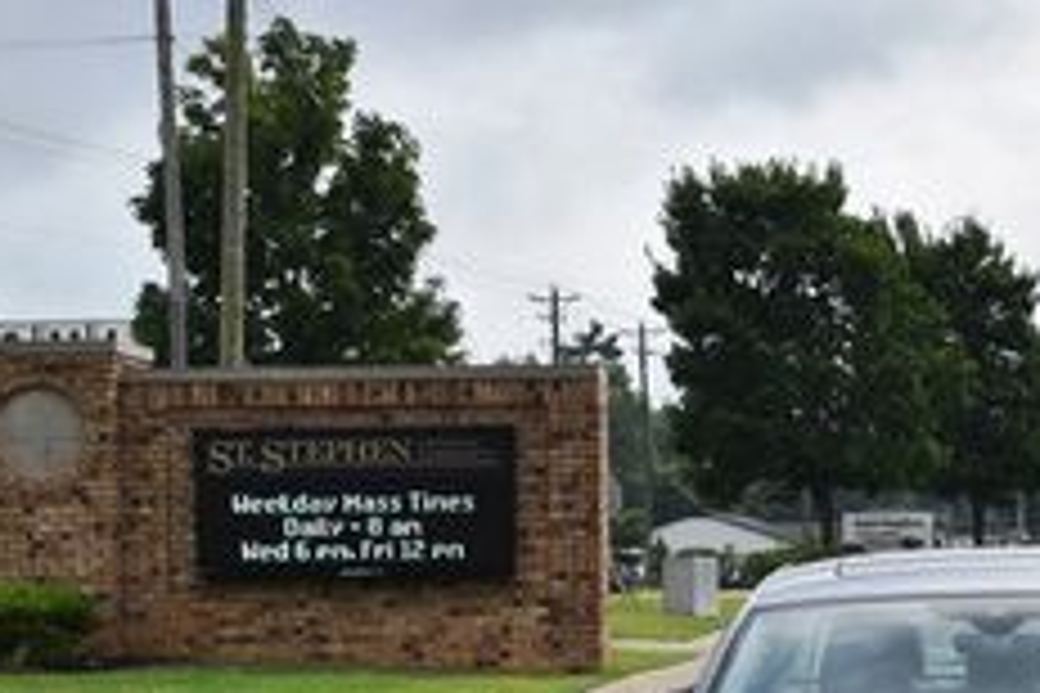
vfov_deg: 9.7
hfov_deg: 14.4
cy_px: 673
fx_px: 4073
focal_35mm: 141
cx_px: 981
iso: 100
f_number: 9
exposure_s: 1/320
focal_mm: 34
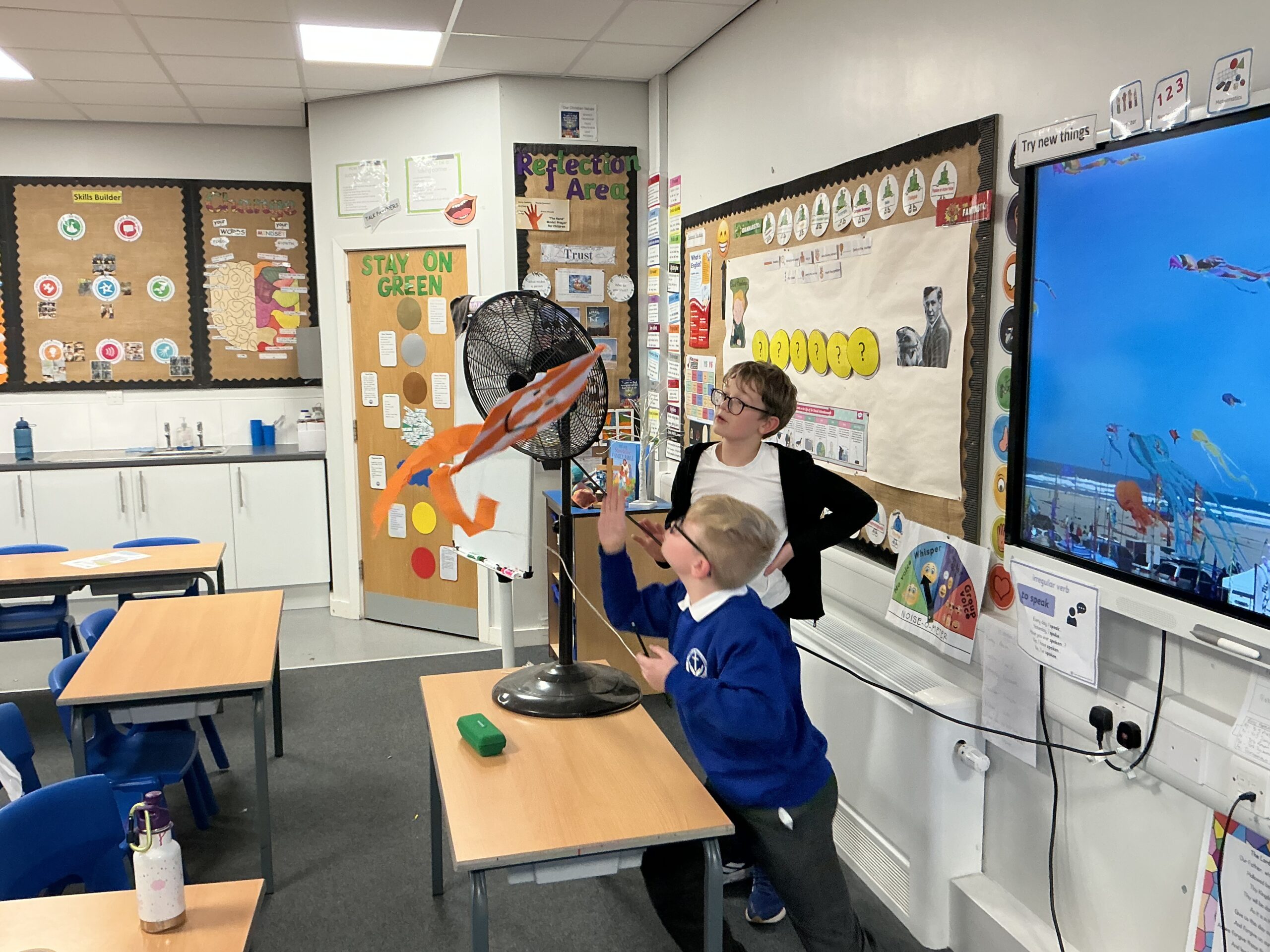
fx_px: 1064
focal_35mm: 29
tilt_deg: -10.7
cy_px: 476
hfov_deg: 61.7
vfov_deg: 48.2
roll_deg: +0.4
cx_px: 635
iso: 100
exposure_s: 1/60
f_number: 1.8
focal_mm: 3
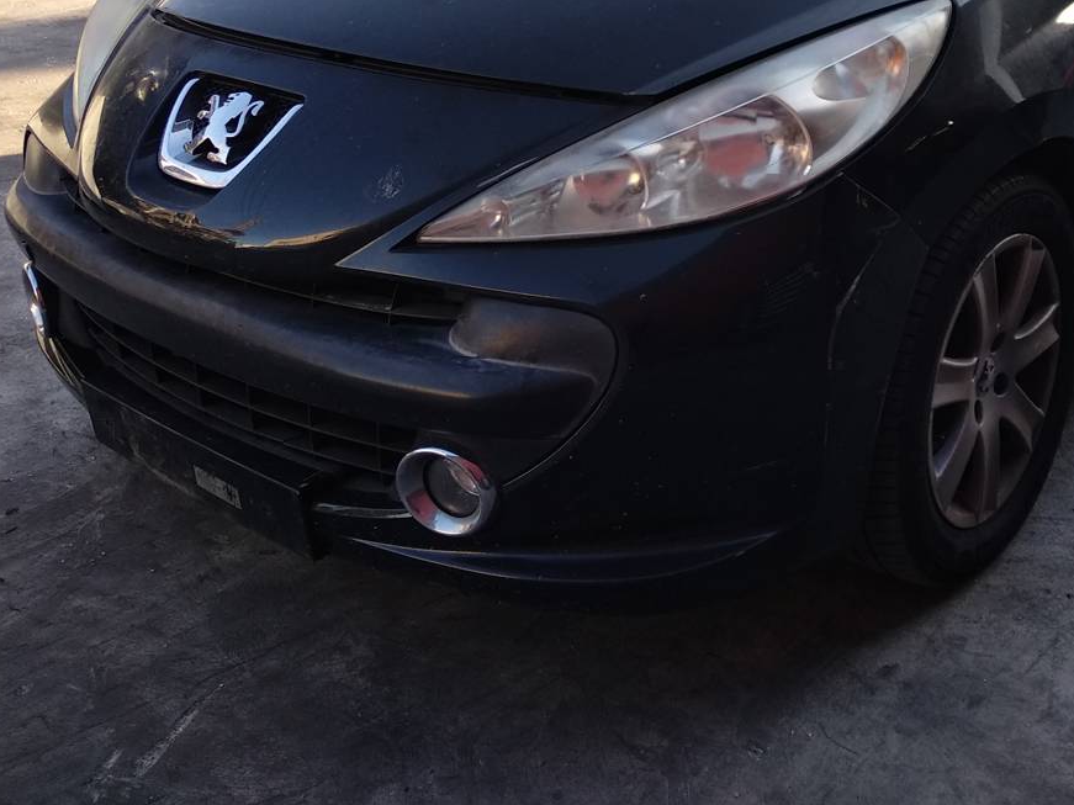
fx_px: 1334
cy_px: 150
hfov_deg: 43.2
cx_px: 718
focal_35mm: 43
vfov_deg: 32.6
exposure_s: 1/124
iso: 125
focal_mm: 3.83
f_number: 2.2
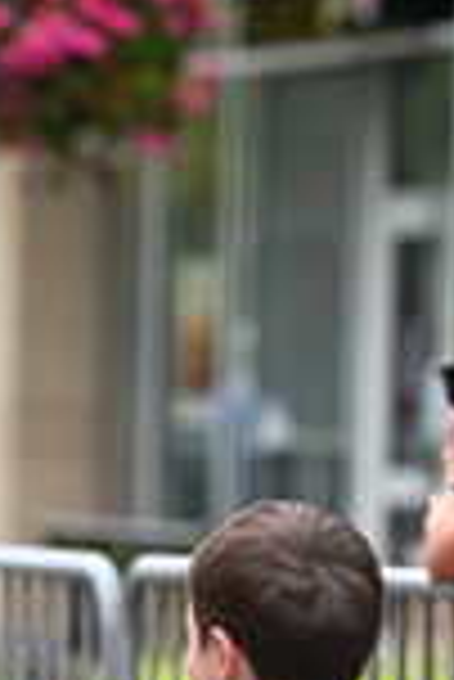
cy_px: 401
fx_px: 8568
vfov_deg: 4.5
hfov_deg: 3.0
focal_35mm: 454
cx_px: -353
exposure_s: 1/2500
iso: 640
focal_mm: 125
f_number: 2.8
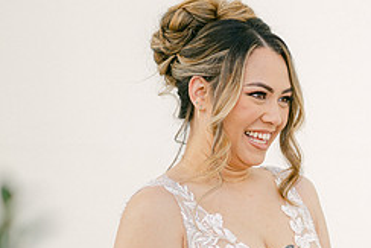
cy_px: 197
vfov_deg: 6.8
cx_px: 427
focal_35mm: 202
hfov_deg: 10.0
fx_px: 2083
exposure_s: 1/2000
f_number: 1.8
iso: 80
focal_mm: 85
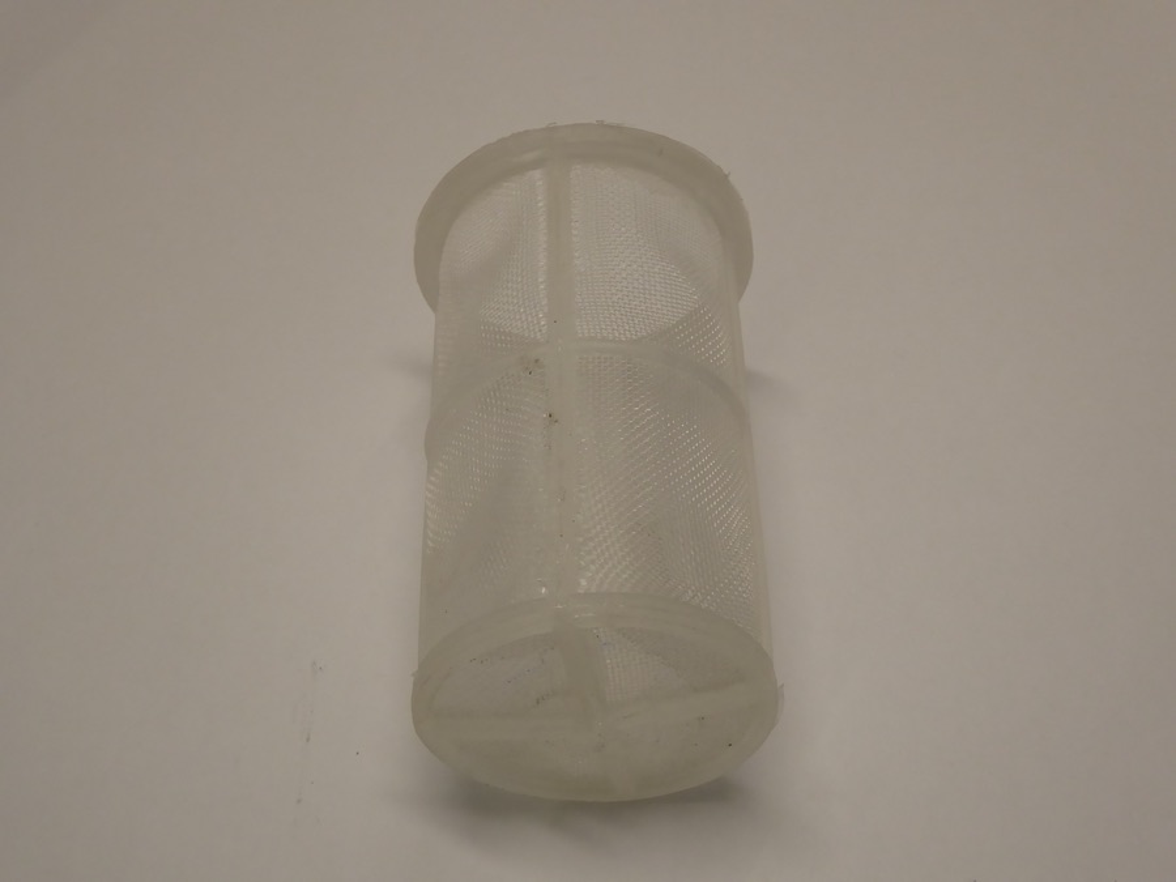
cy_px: 441
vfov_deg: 27.5
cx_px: 588
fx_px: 1801
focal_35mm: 53
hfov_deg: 36.2
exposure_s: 1/60
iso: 200
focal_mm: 9
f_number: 4.1
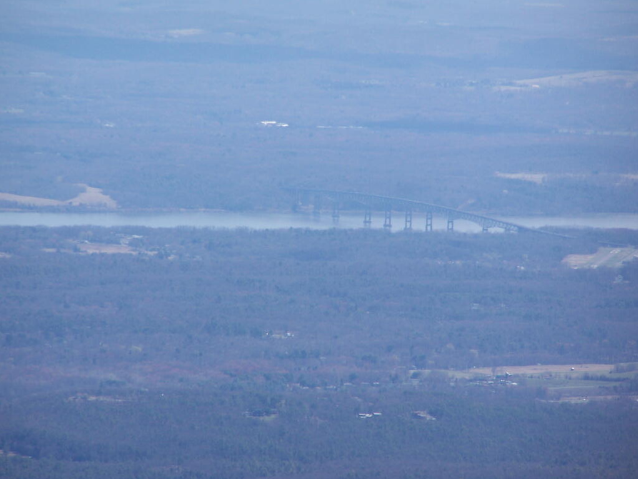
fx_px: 7023
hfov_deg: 5.2
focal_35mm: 381
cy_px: 240
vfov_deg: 3.9
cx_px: 319
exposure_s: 1/1000
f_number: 3.7
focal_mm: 63
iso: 80
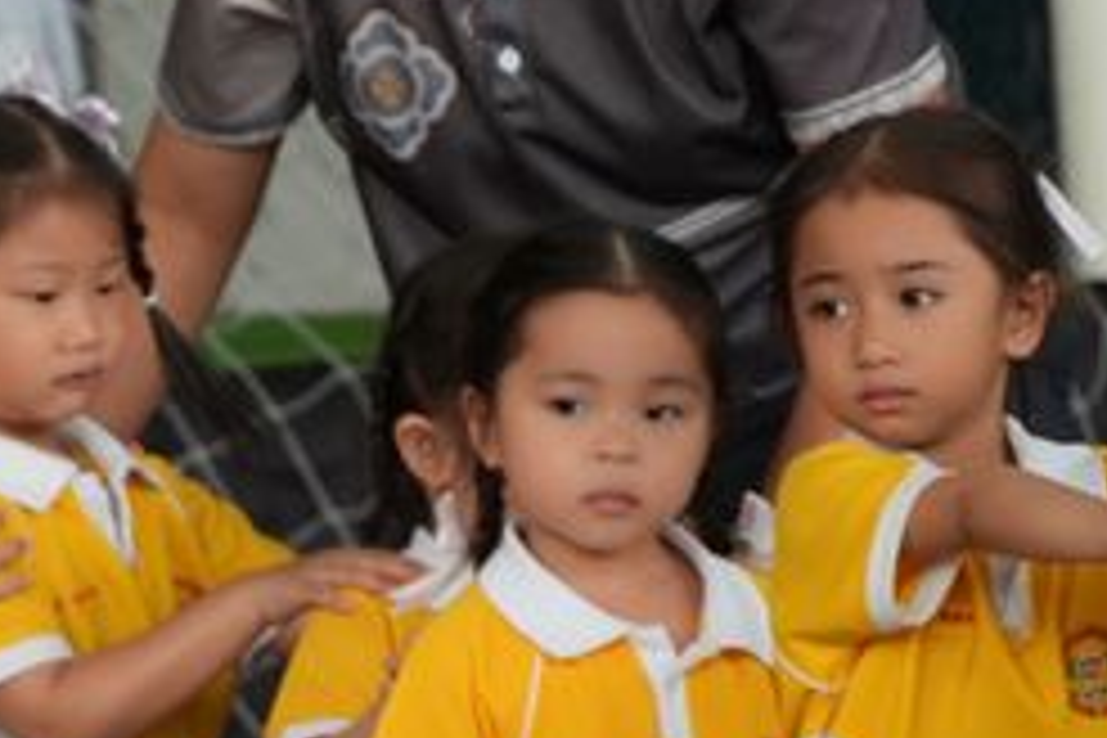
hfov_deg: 3.9
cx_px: -378
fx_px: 16112
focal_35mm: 524
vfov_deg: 2.6
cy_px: 1006
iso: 320
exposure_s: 1/125
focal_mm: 86
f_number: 5.6
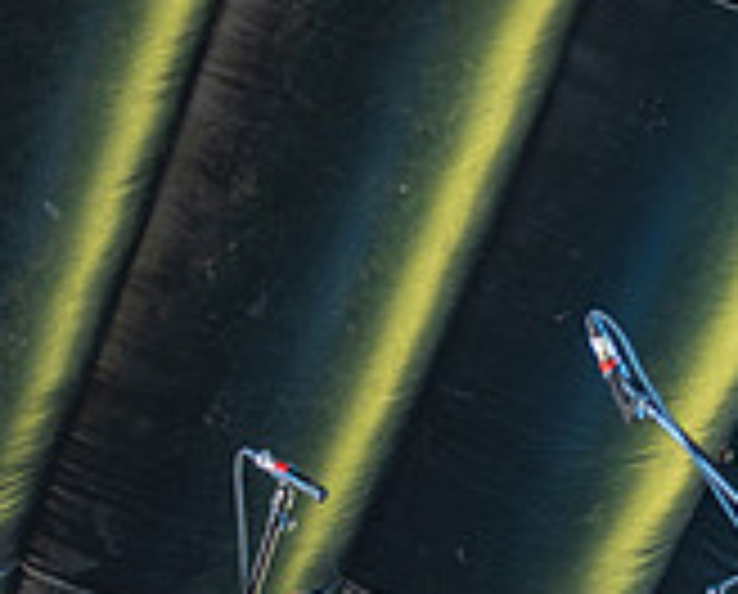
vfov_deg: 8.0
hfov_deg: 10.0
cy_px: 718
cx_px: 32
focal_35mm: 192
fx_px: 4204
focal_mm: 58
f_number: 4
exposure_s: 1/160
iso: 400
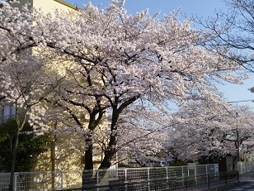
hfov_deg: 42.1
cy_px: 99
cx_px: 123
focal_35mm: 45
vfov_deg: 32.2
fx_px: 330
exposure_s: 1/800
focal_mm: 6.8
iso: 100
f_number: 3.2
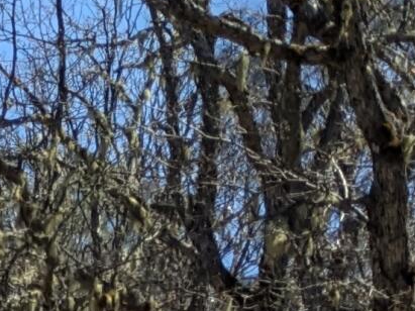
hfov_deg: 8.5
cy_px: 838
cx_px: -796
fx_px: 2361
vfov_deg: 7.0
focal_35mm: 197
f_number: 1.73
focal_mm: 4.38
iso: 48
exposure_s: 1/1381
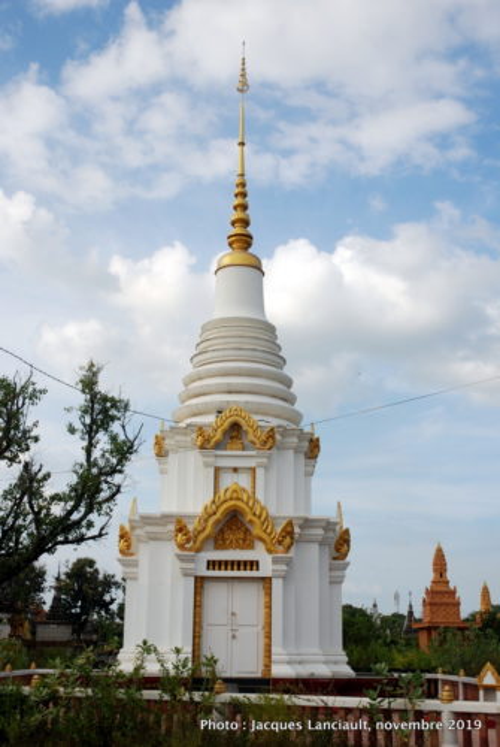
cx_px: 250
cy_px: 374
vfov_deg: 44.9
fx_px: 903
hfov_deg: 30.9
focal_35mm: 44
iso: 100
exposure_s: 1/125
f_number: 11
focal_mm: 29
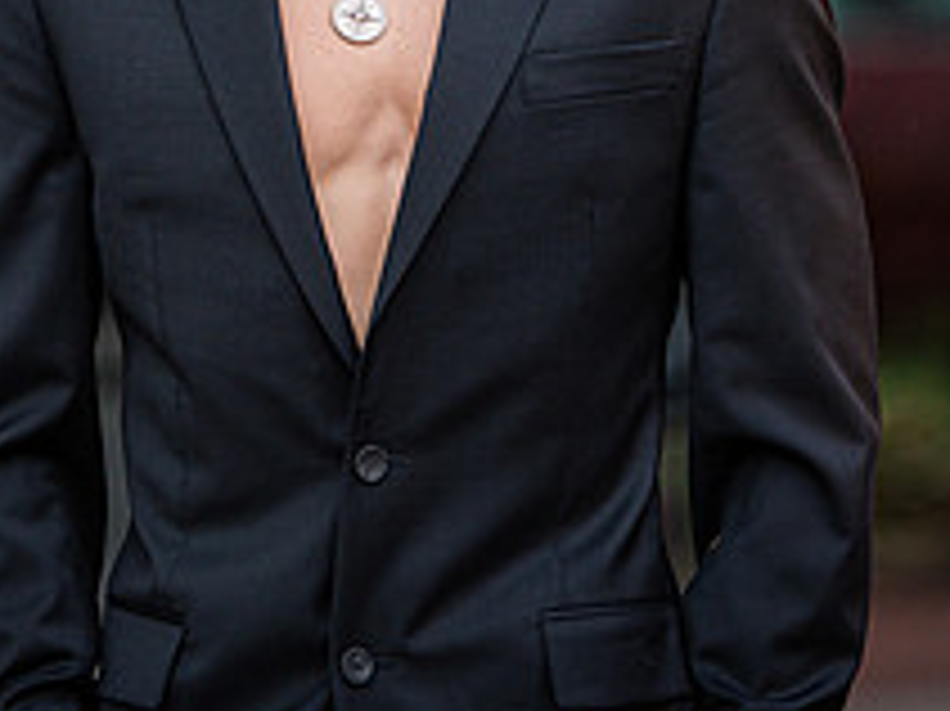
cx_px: 279
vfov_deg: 4.2
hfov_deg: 5.6
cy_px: -83
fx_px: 9792
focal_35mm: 357
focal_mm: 135
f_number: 2.8
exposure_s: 1/640
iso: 400
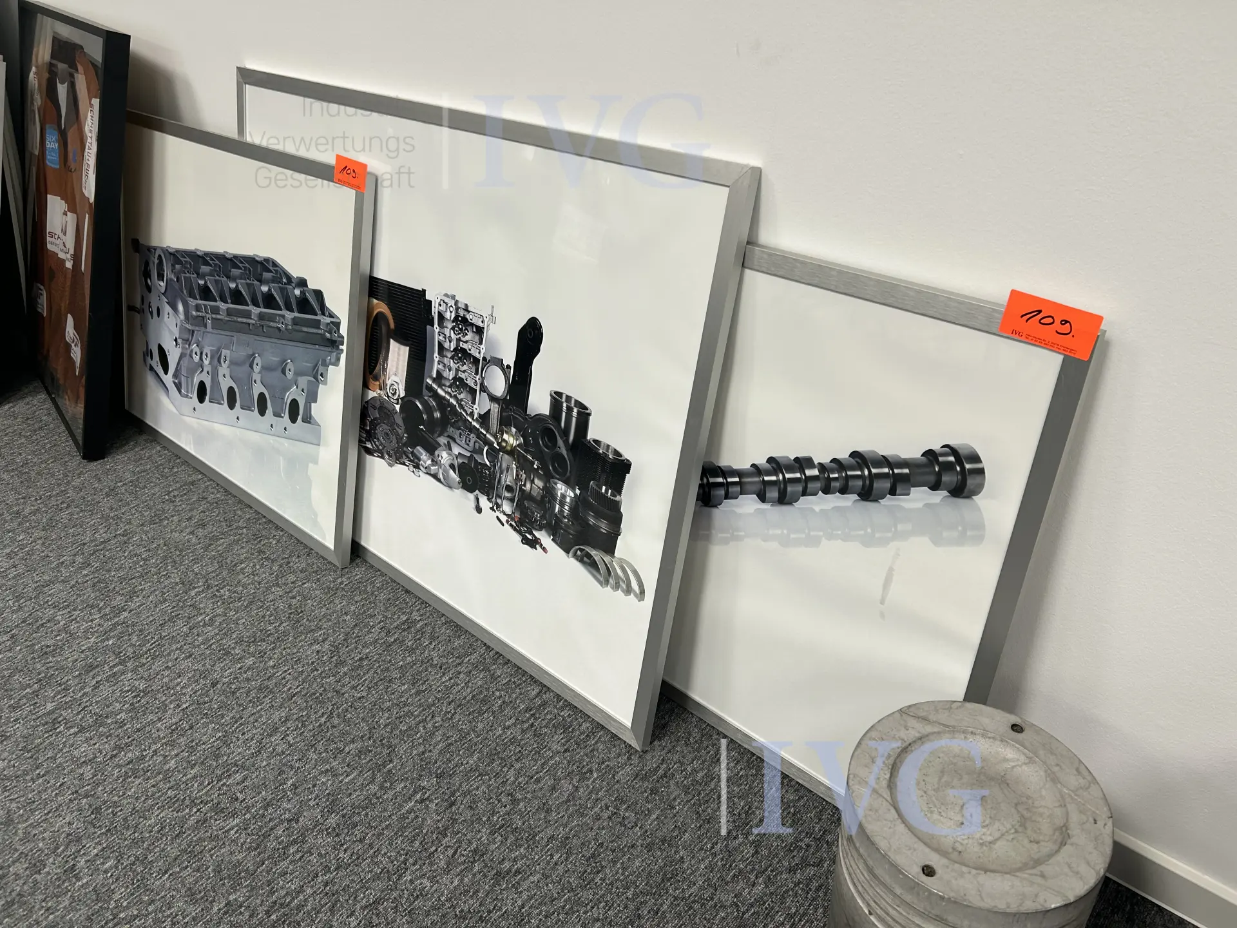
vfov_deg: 53.1
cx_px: 618
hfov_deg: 67.3
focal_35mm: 26
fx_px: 929
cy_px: 464
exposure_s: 1/100
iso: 100
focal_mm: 5.7
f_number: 1.5
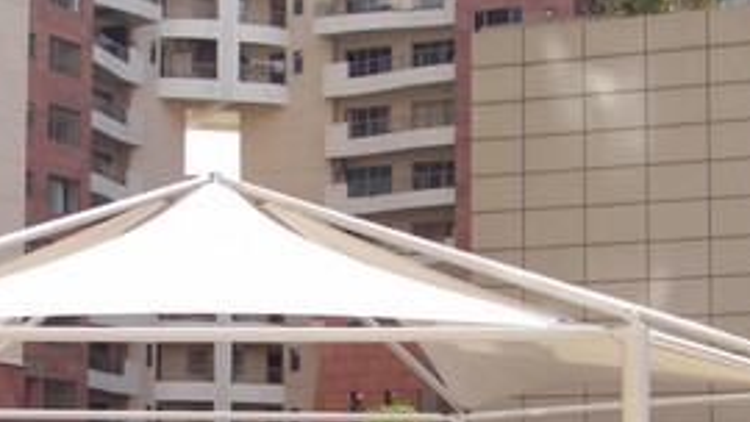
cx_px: 242
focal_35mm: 111
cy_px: 332
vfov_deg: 10.9
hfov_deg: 19.2
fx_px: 2208
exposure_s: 1/400
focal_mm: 9.36
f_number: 3.2
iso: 64
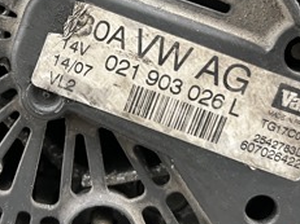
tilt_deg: -10.8
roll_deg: -0.3
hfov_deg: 26.9
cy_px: 14
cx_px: 96
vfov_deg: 19.9
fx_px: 624
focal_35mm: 72
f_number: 1.6
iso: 500
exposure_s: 1/60
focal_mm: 5.1
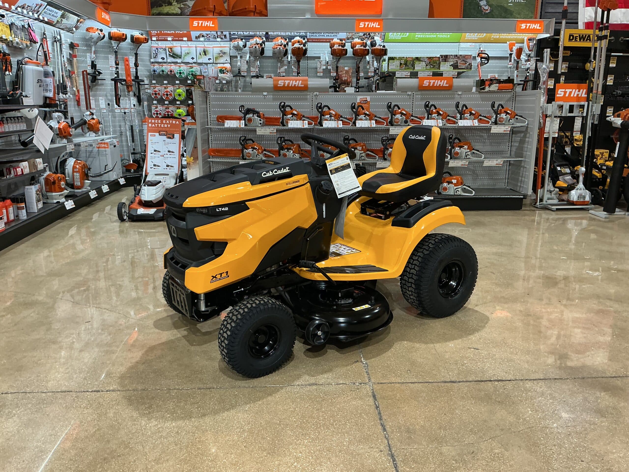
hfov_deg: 61.7
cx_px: 314
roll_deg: +0.8
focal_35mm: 29
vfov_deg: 48.2
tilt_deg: -14.5
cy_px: 236
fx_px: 527
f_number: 1.8
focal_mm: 3
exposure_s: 1/60
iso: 64
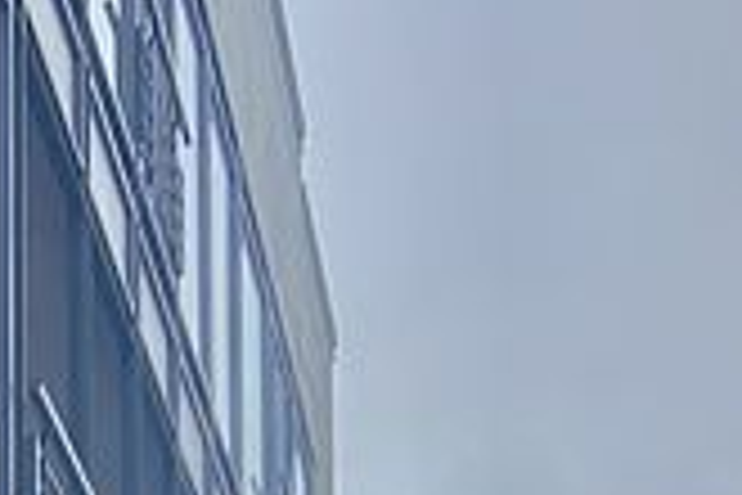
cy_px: 1328
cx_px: -351
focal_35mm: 131
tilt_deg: +4.7
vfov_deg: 9.0
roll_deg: -1.0
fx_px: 2700
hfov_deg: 14.6
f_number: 1.8
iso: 32
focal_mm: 4.25
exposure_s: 1/827
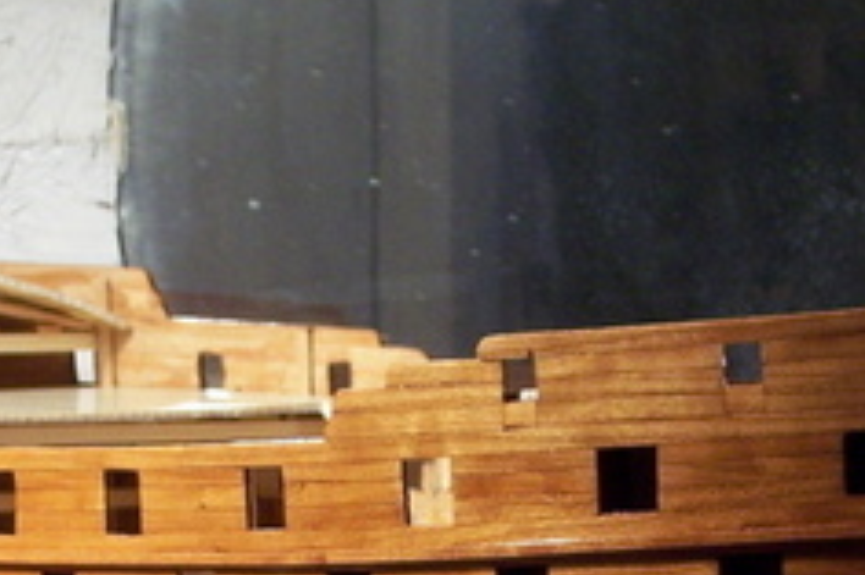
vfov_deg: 5.3
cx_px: 630
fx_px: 6171
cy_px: 798
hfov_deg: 8.0
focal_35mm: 257
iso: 200
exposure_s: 1/45
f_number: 4.1
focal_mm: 18.7
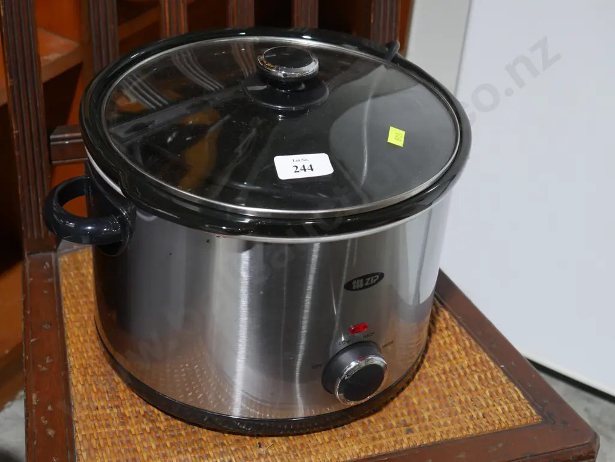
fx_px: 1102
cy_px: 231
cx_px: 308
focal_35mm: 62
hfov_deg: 31.2
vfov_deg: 23.7
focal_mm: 31
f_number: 5.4
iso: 1250
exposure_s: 1/80
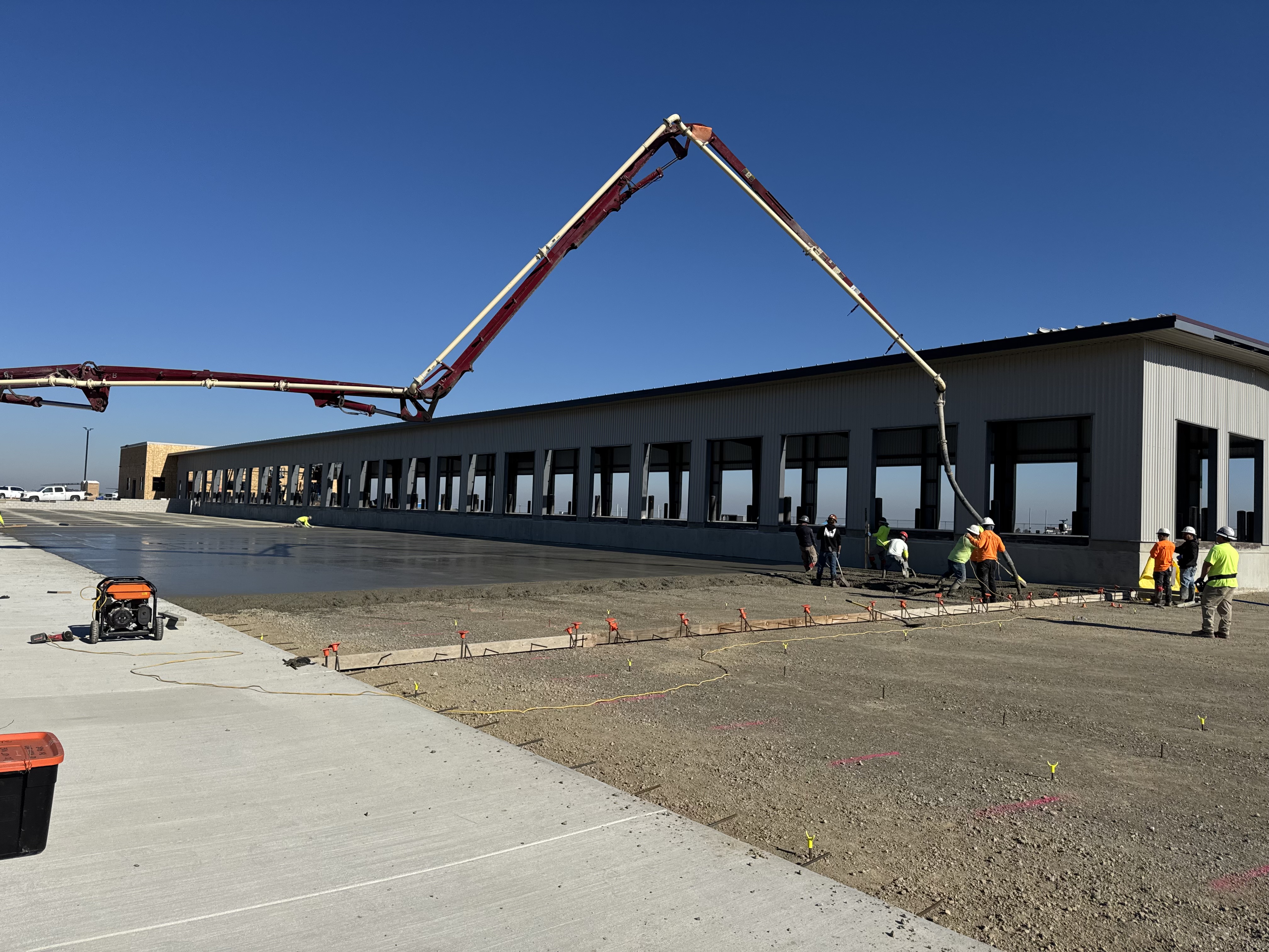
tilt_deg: +1.9
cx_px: 634
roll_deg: -2.2
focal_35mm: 24
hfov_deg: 71.6
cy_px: 476
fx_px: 880
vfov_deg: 56.8
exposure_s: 1/7937
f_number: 1.78
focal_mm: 6.76
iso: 80
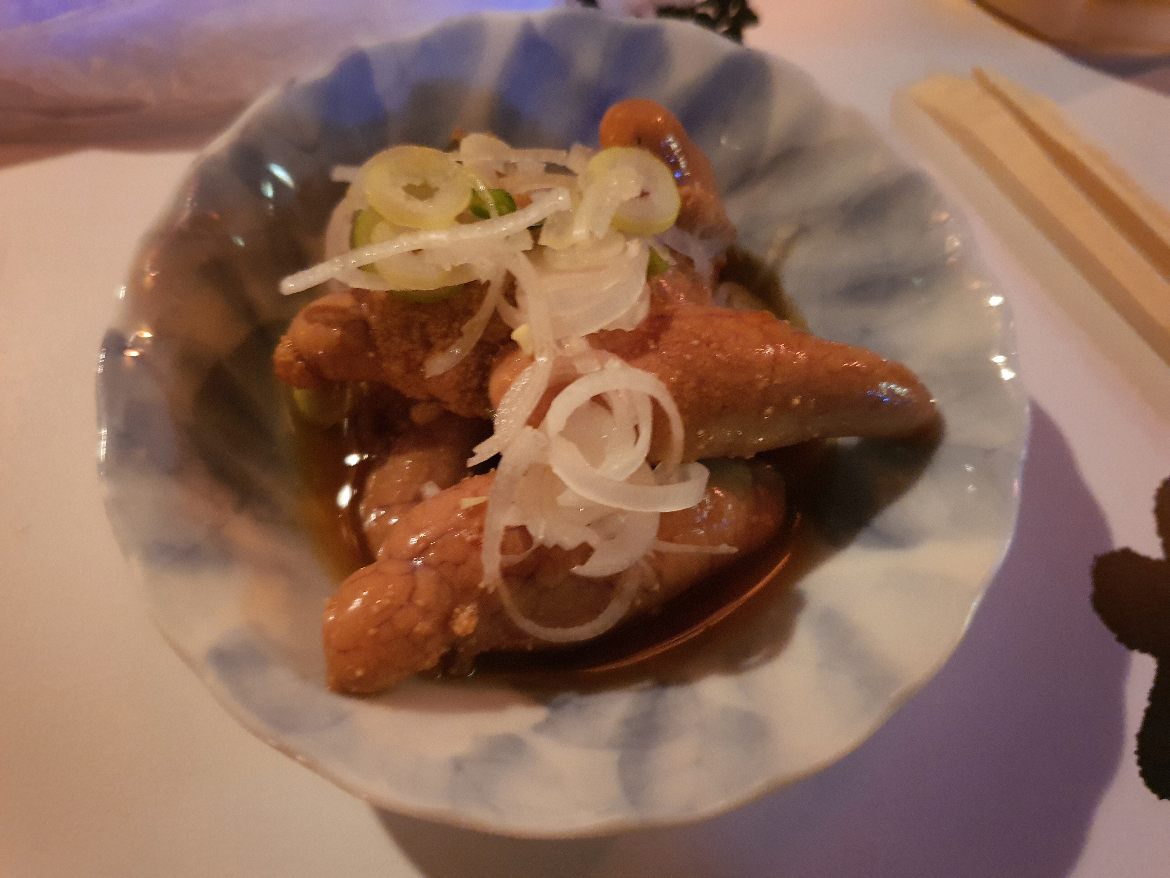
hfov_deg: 67.3
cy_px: 439
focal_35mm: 26
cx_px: 585
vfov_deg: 53.1
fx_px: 879
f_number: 1.5
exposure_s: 1/13
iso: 500
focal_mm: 4.3
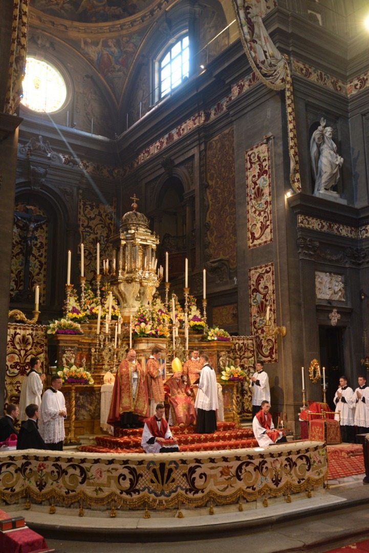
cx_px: 184
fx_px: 538
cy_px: 276
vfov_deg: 54.4
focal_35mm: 35
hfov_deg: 37.9
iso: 1600
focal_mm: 35
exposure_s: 1/60
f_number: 4
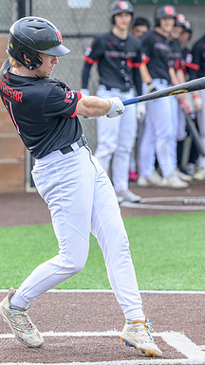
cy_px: 169
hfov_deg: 4.4
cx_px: -7
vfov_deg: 7.8
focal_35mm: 276
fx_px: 2672
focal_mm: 120
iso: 1100
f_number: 2.8
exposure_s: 1/2000
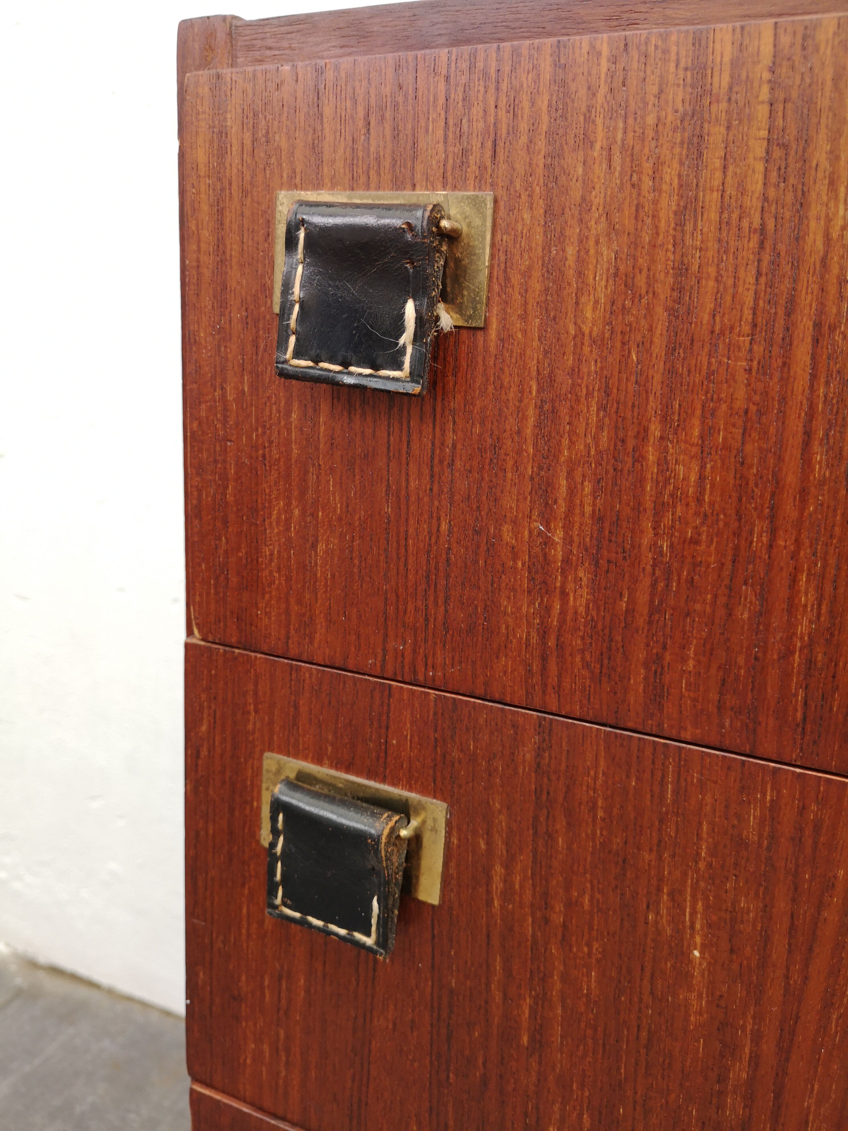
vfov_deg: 65.3
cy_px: 566
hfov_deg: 51.4
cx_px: 424
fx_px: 882
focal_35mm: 27
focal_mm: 3.95
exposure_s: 1/50
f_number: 1.8
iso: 100
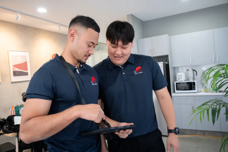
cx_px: 114
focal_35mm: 28
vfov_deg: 46.4
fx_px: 177
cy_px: 76
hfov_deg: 65.5
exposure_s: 1/200
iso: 2500
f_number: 3.5
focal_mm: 28
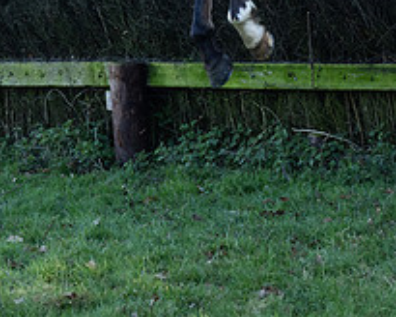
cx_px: 224
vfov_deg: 6.5
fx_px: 2754
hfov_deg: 8.2
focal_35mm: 235
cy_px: -97
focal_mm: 70
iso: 800
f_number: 2.8
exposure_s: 1/1250
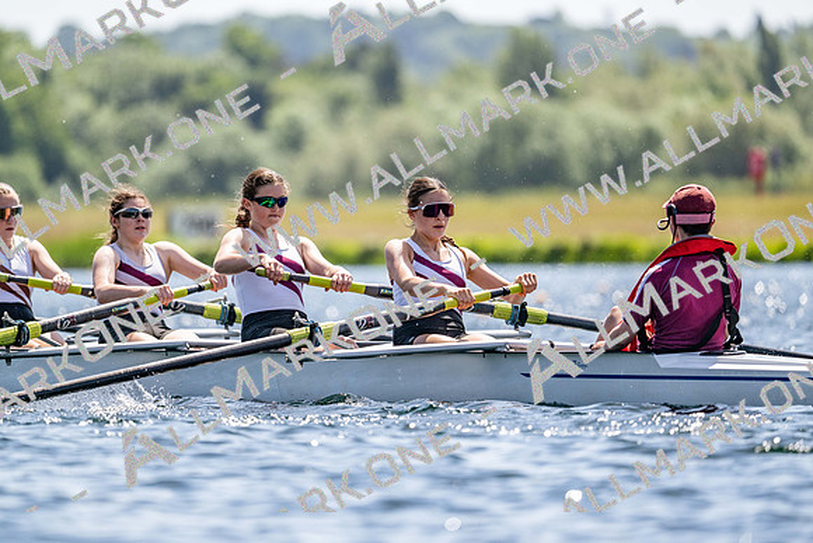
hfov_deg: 5.2
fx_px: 9035
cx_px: 406
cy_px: 272
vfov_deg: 3.4
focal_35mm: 400
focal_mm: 400
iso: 250
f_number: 4.5
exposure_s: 1/2500
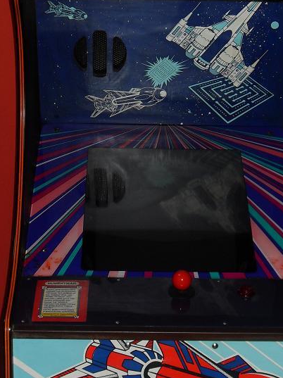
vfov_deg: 19.2
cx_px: 174
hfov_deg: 14.5
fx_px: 1113
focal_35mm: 102
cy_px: 243
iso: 100
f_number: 3.4
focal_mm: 8.4
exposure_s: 1/60
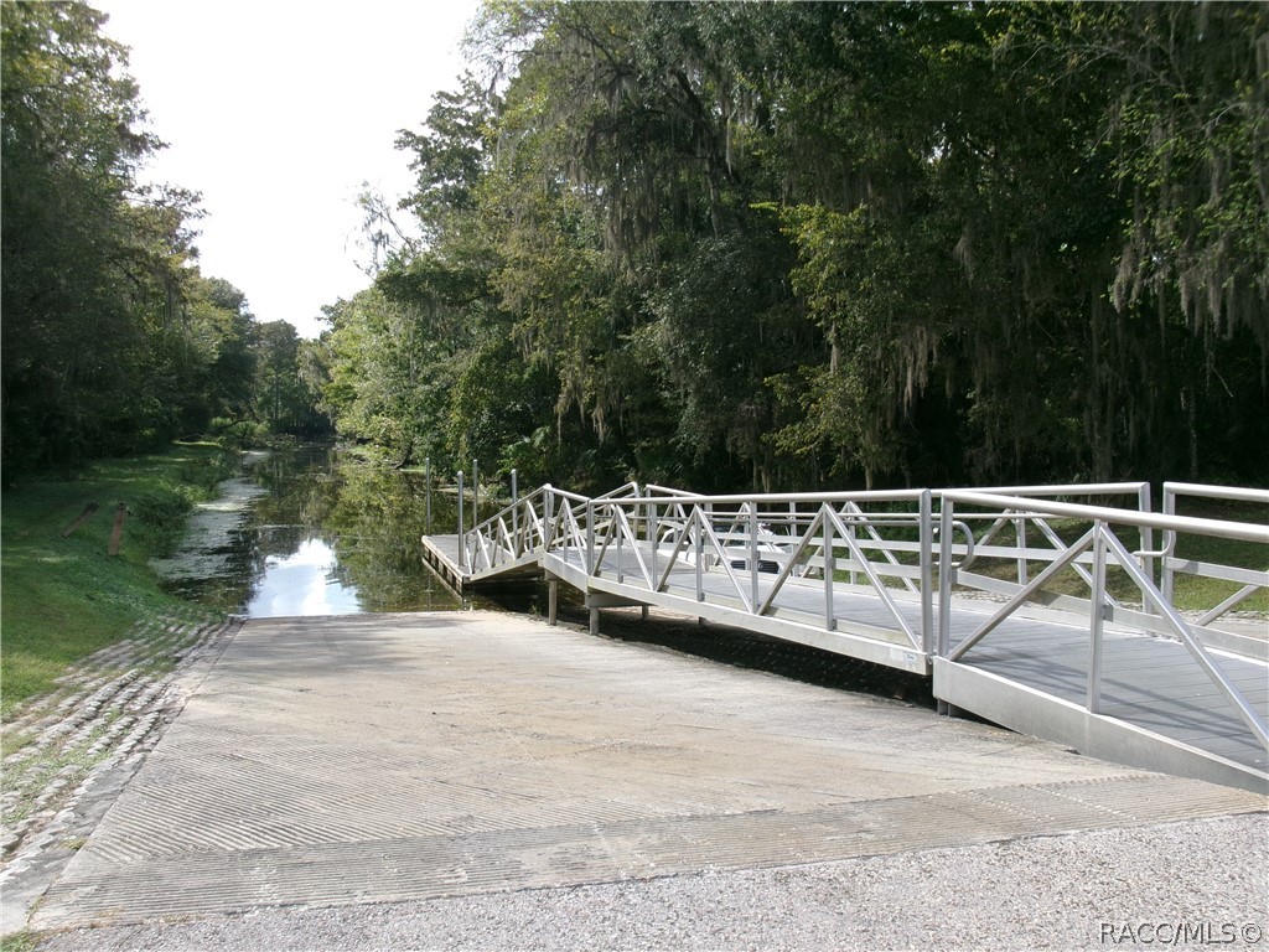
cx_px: 634
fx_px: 1320
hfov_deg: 51.4
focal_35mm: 36
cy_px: 476
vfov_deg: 39.7
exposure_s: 1/400
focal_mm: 6.4
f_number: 4.5
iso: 100
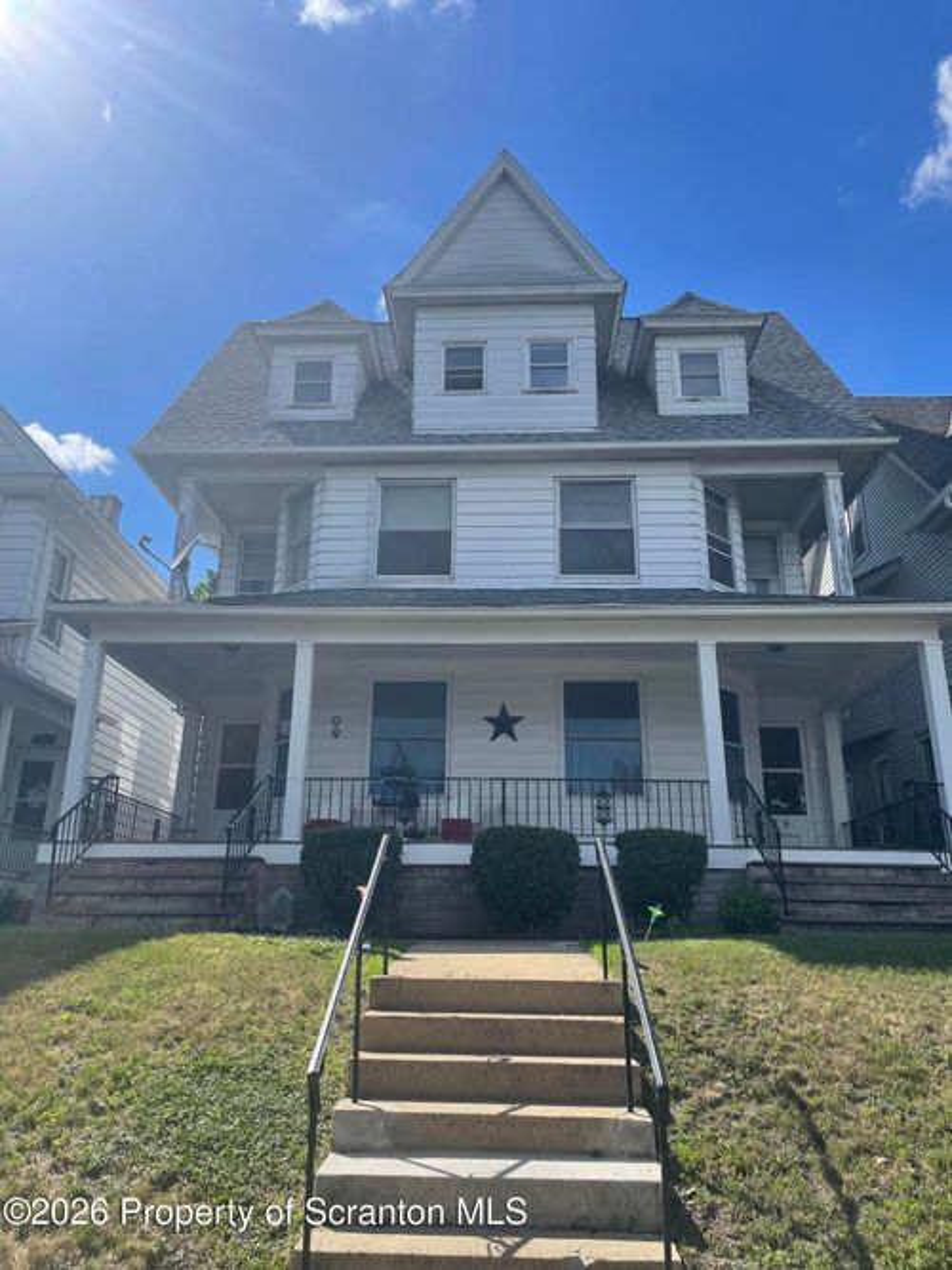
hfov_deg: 53.0
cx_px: 476
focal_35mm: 26
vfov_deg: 67.3
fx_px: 954
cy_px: 635
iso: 32
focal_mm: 4.2
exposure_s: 1/3205
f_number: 1.6
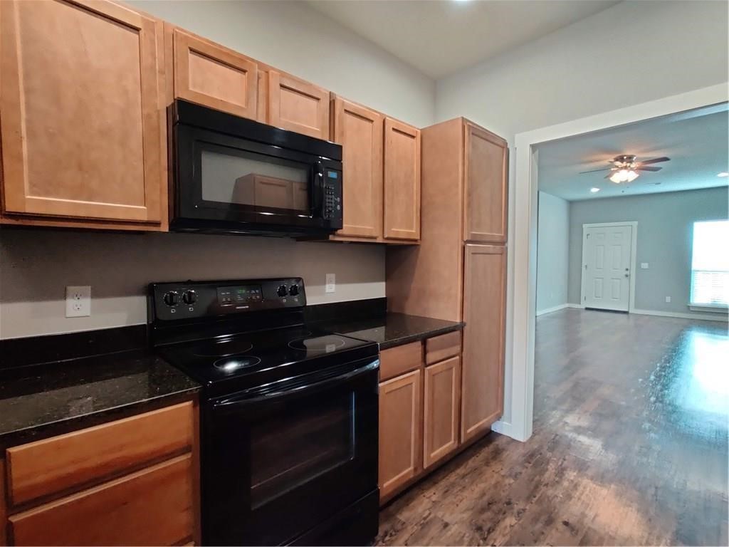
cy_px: 274
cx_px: 364
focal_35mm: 13
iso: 1000
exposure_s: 1/33
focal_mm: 2.25
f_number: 2.2
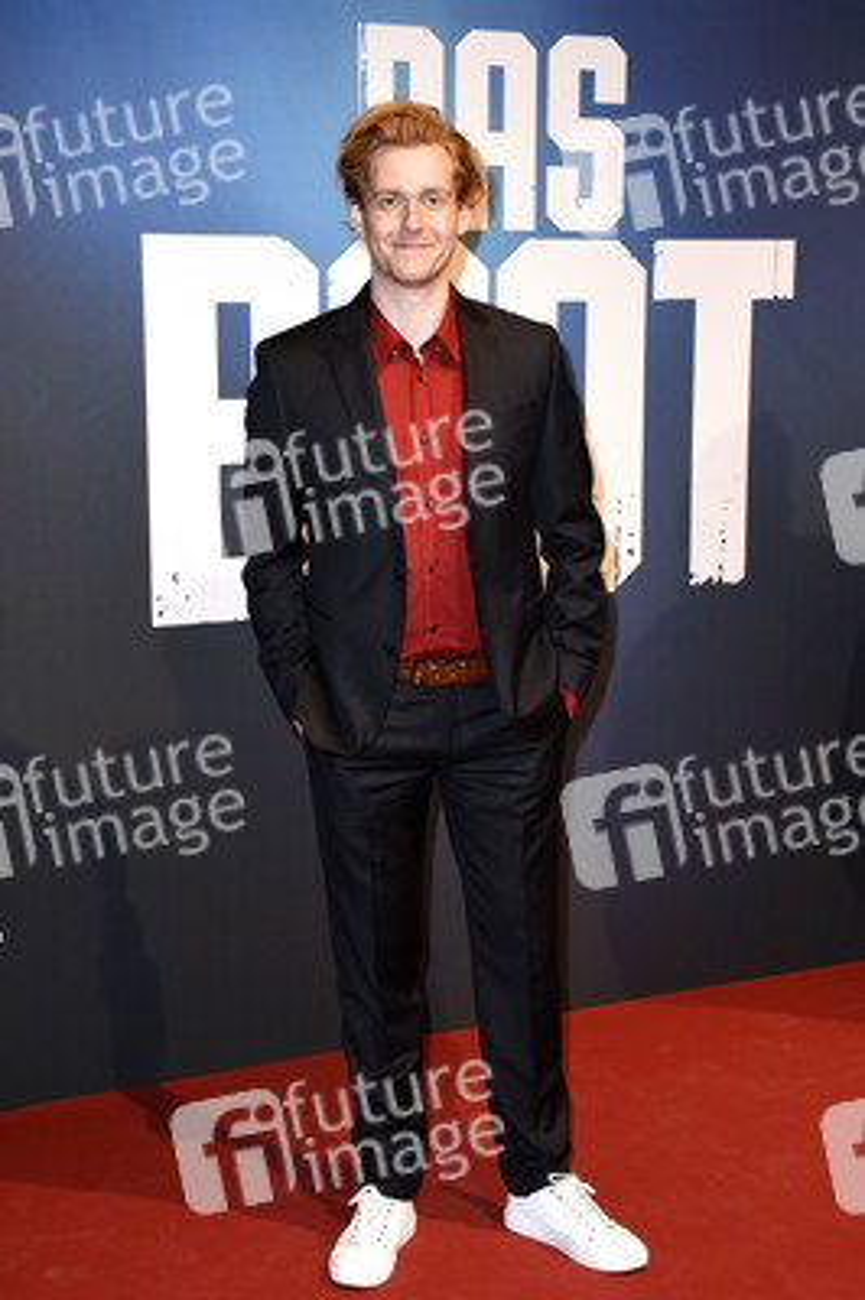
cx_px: 432
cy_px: 650
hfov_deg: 23.7
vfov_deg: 35.1
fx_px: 2058
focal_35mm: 57
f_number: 6.3
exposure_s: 1/160
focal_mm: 38
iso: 800
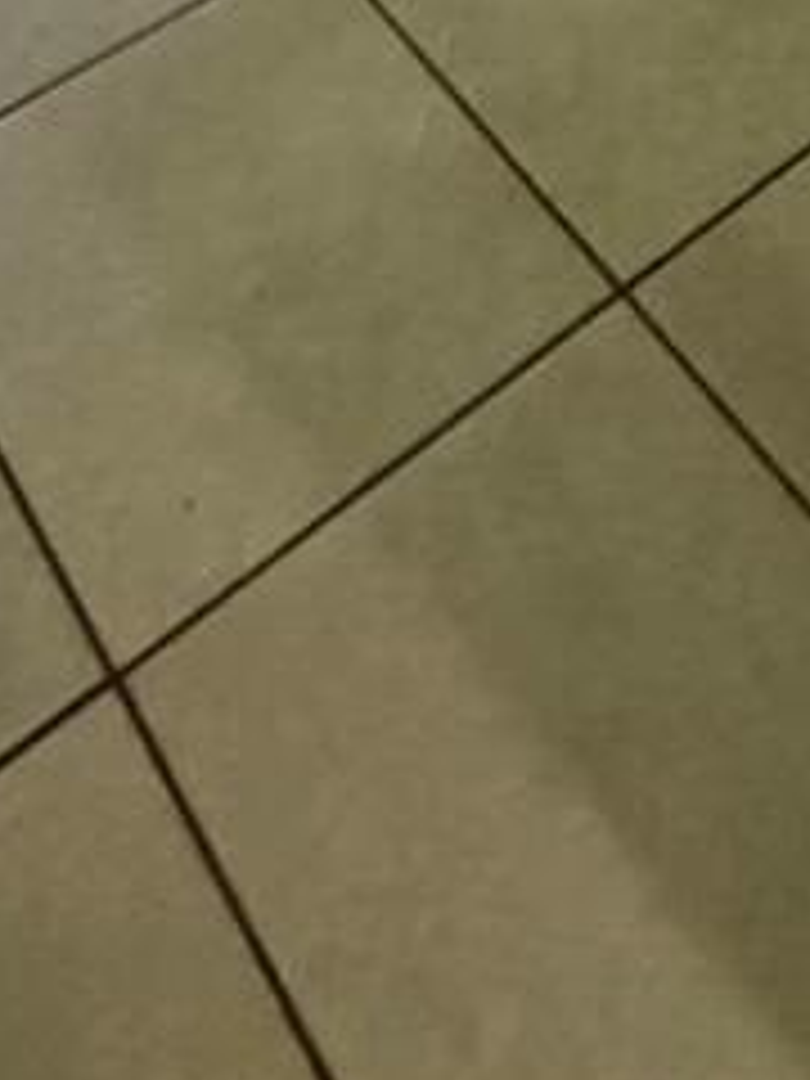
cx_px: 536
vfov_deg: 15.8
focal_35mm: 70
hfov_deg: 20.9
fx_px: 2184
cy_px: -1418
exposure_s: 1/47
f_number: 2.2
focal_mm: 2.22
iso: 1250
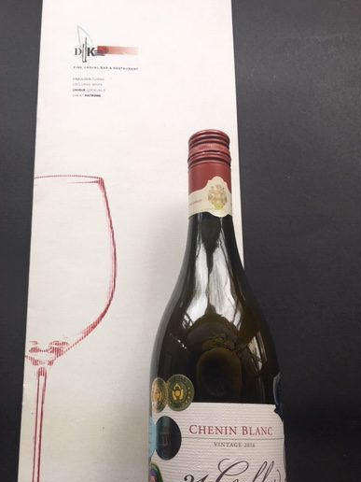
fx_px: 501
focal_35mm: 36
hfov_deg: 39.6
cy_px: 291
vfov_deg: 51.0
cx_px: 157
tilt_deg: -76.0
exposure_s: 1/100
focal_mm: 4.15
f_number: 2.2
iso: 25
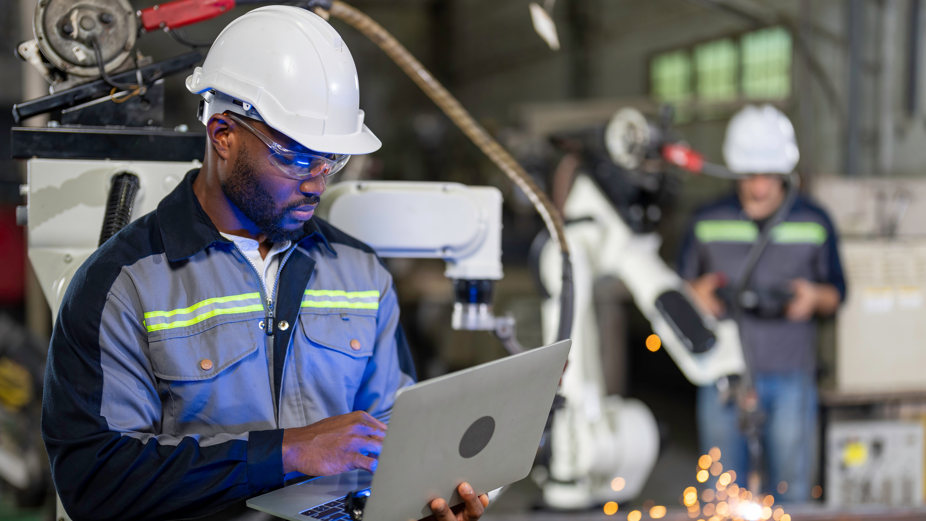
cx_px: 446
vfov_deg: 20.7
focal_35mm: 58
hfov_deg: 36.0
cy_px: 328
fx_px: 1424
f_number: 1.2
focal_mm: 50
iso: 160
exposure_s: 1/250
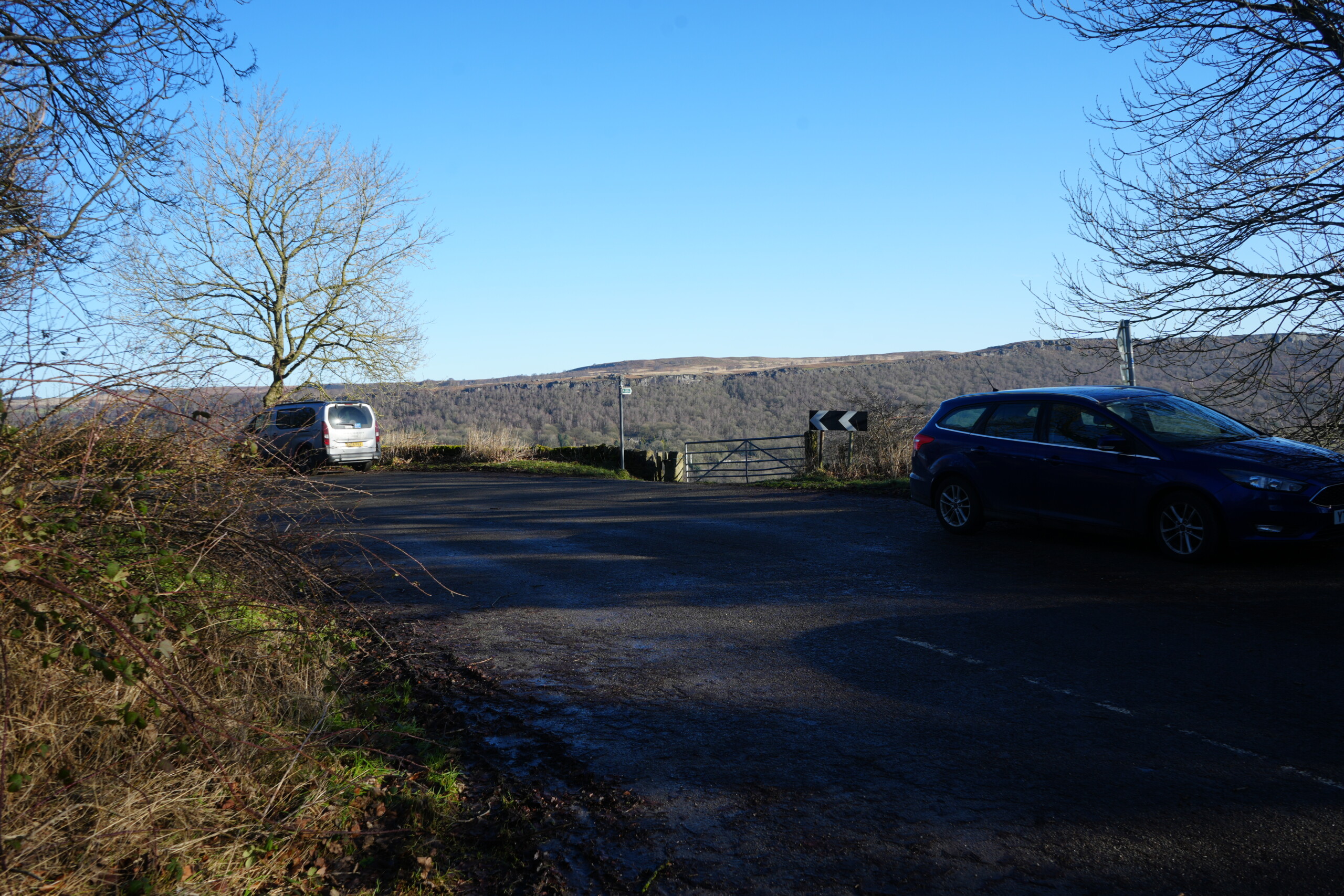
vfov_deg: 46.4
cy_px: 448
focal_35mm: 28
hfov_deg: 65.5
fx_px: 1045
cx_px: 672
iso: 100
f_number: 8
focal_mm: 28
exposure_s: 1/125
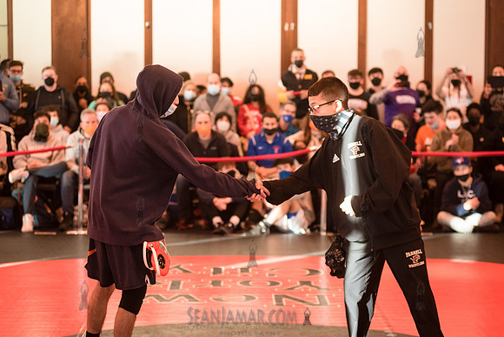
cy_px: 168
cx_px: 252
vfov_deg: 16.9
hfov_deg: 25.2
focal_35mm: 81
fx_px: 1129
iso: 3200
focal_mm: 80
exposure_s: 1/400
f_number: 3.5
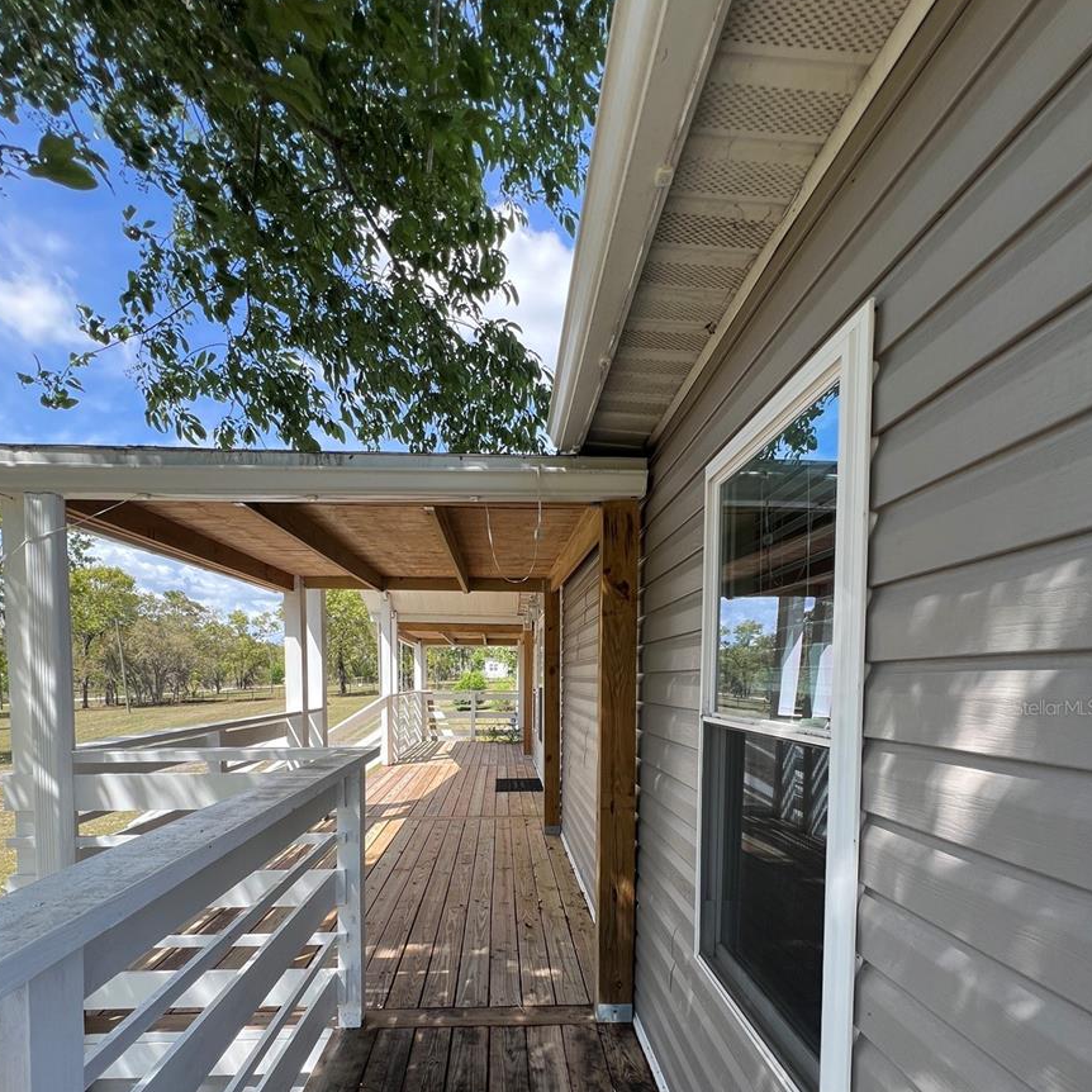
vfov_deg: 85.1
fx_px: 571
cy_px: 707
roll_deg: -0.2
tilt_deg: -2.6
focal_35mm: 16
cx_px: 532
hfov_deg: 87.4
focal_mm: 1.57
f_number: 1.8
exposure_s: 1/388
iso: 32
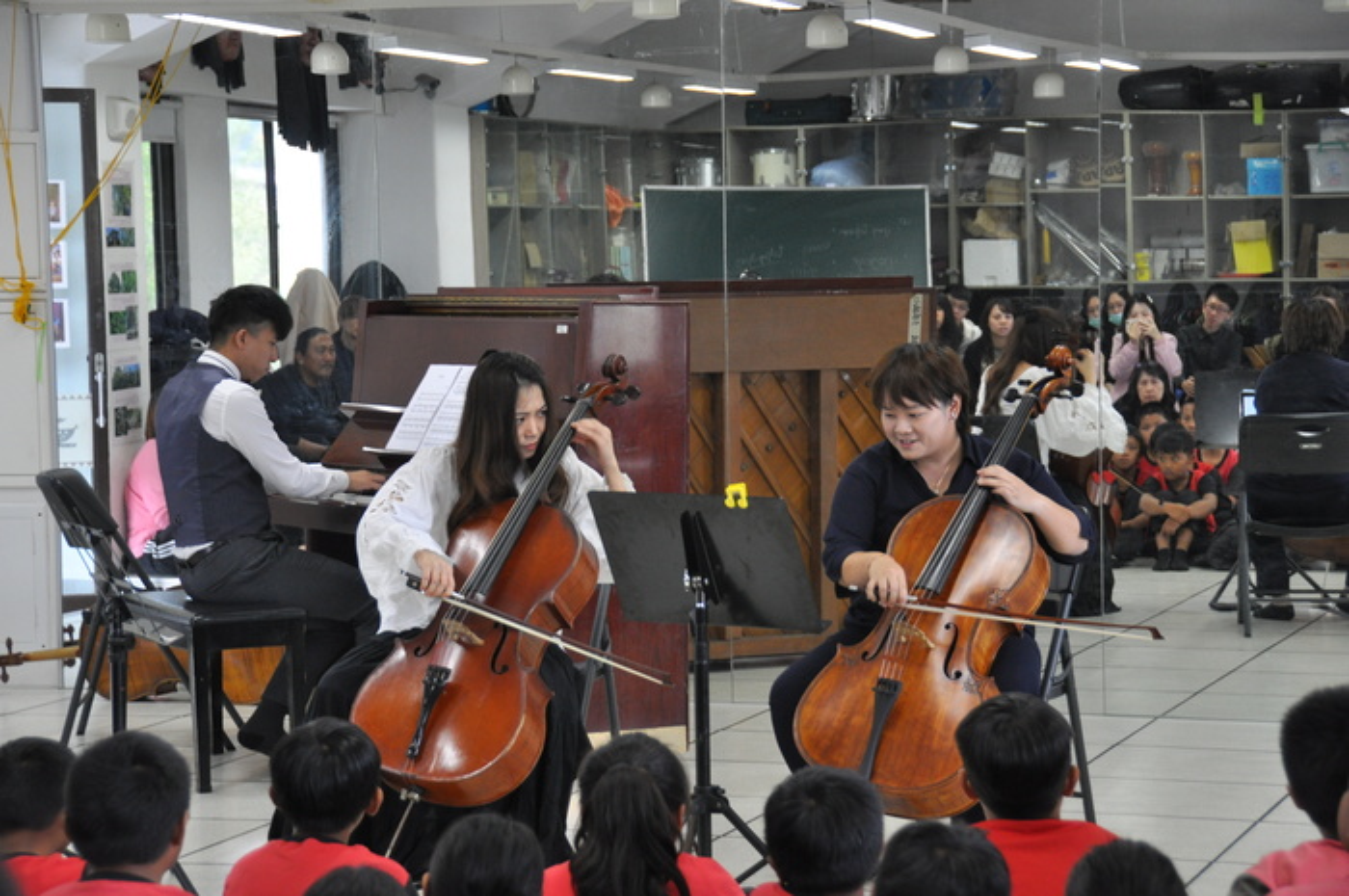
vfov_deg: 15.2
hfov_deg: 22.6
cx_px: 674
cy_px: 448
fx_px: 3369
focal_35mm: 90
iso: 800
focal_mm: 60
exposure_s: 1/60
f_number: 4.8
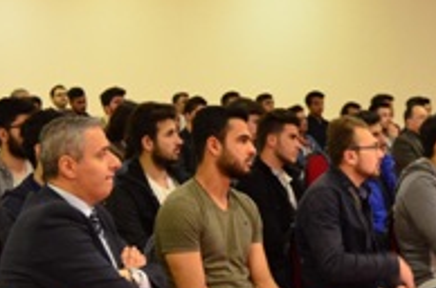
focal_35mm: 109
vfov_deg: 12.5
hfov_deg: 18.7
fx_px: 1316
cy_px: 146
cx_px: 301
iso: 1250
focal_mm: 22
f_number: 3.5
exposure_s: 1/30
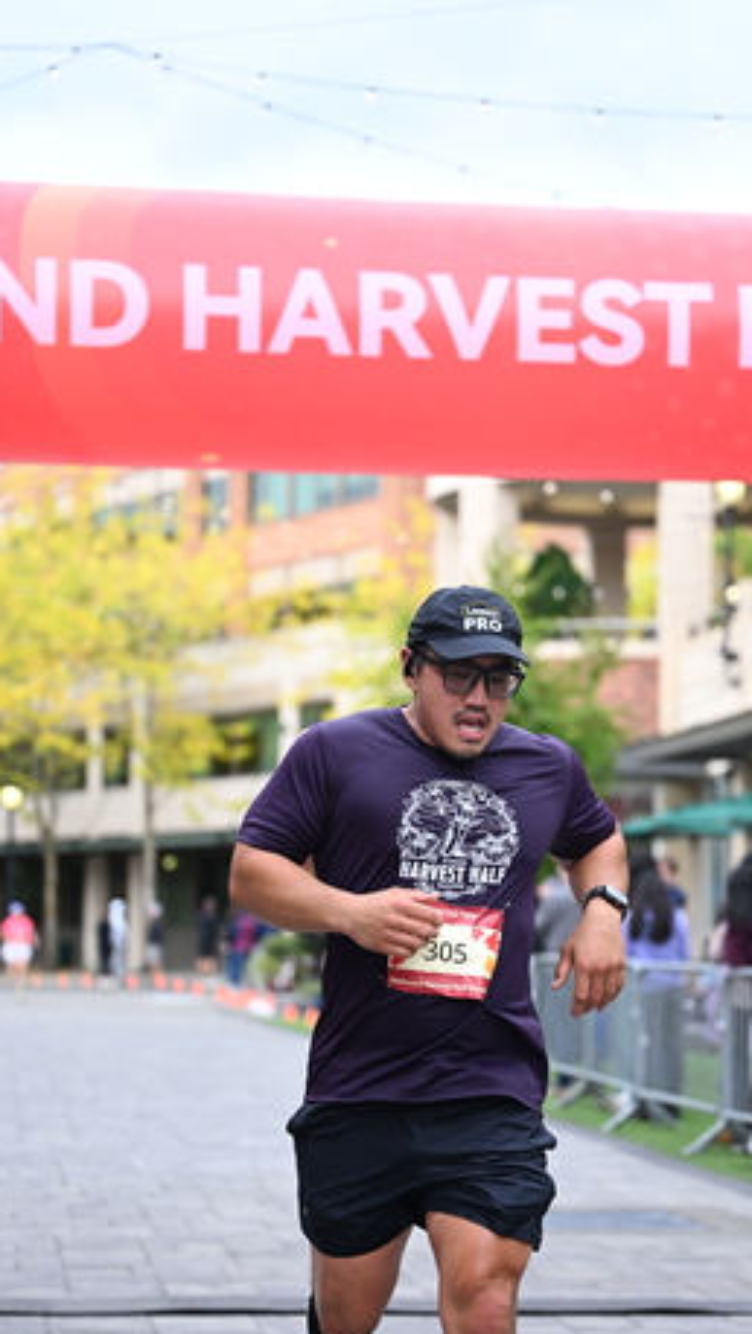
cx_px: 479
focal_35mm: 88
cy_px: 708
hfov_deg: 13.7
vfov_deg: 24.2
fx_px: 3116
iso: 1000
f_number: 2.8
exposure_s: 1/1600
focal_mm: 70
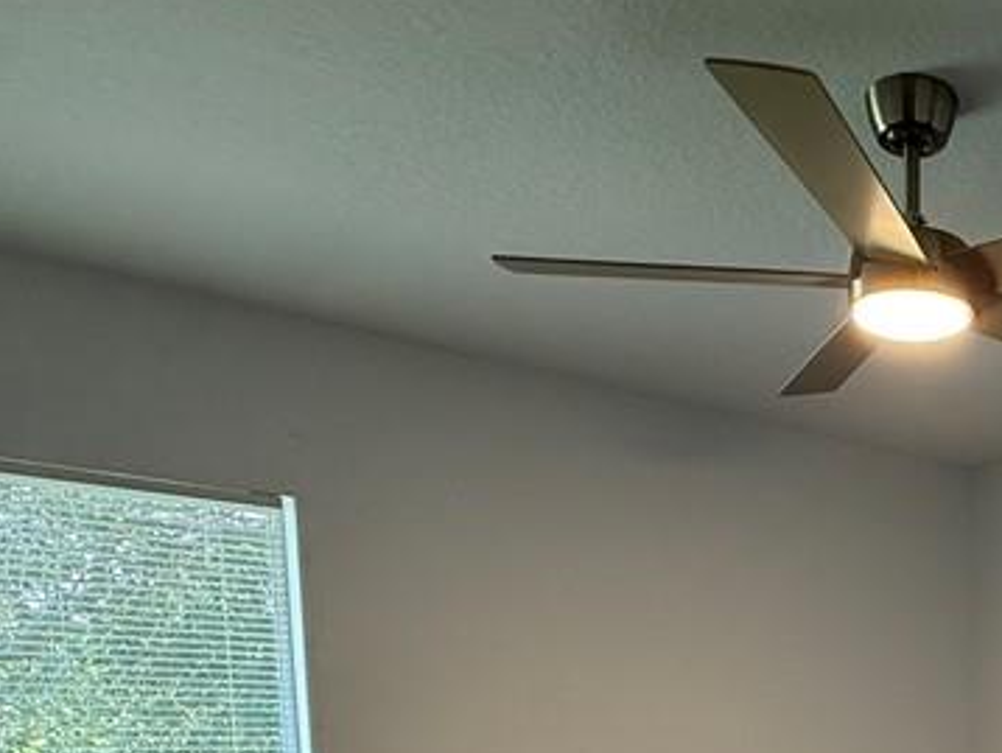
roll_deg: -0.1
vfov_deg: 30.9
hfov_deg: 41.3
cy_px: 882
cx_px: 982
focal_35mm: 40
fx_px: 1159
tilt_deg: -6.7
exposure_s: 1/62
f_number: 2.2
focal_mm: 2.22
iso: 125
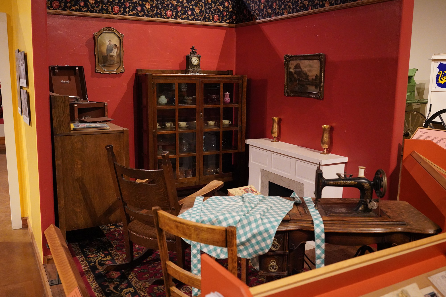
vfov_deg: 40.0
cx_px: 223
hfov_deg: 57.2
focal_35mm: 33
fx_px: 409
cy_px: 148
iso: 10000
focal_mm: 33
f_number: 5
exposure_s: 1/100
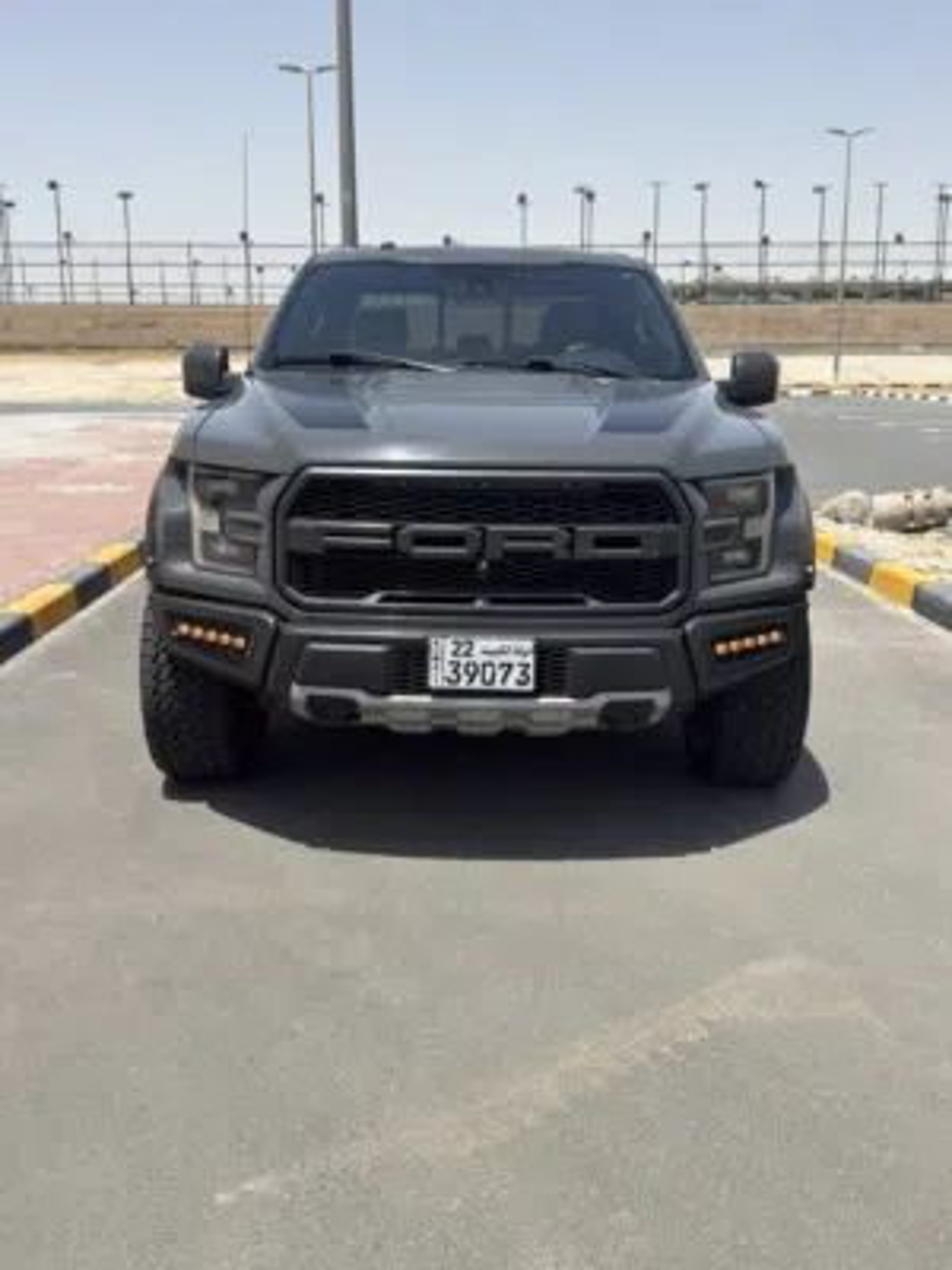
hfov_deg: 40.7
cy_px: 635
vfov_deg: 52.6
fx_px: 1283
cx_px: 476
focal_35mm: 35
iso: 80
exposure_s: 1/6173
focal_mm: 6.76
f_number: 1.78
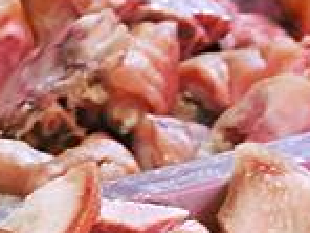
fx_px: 2911
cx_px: -427
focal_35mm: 325
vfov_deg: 4.6
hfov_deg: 5.9
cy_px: 326
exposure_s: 1/60
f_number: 4.8
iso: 500
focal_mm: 24
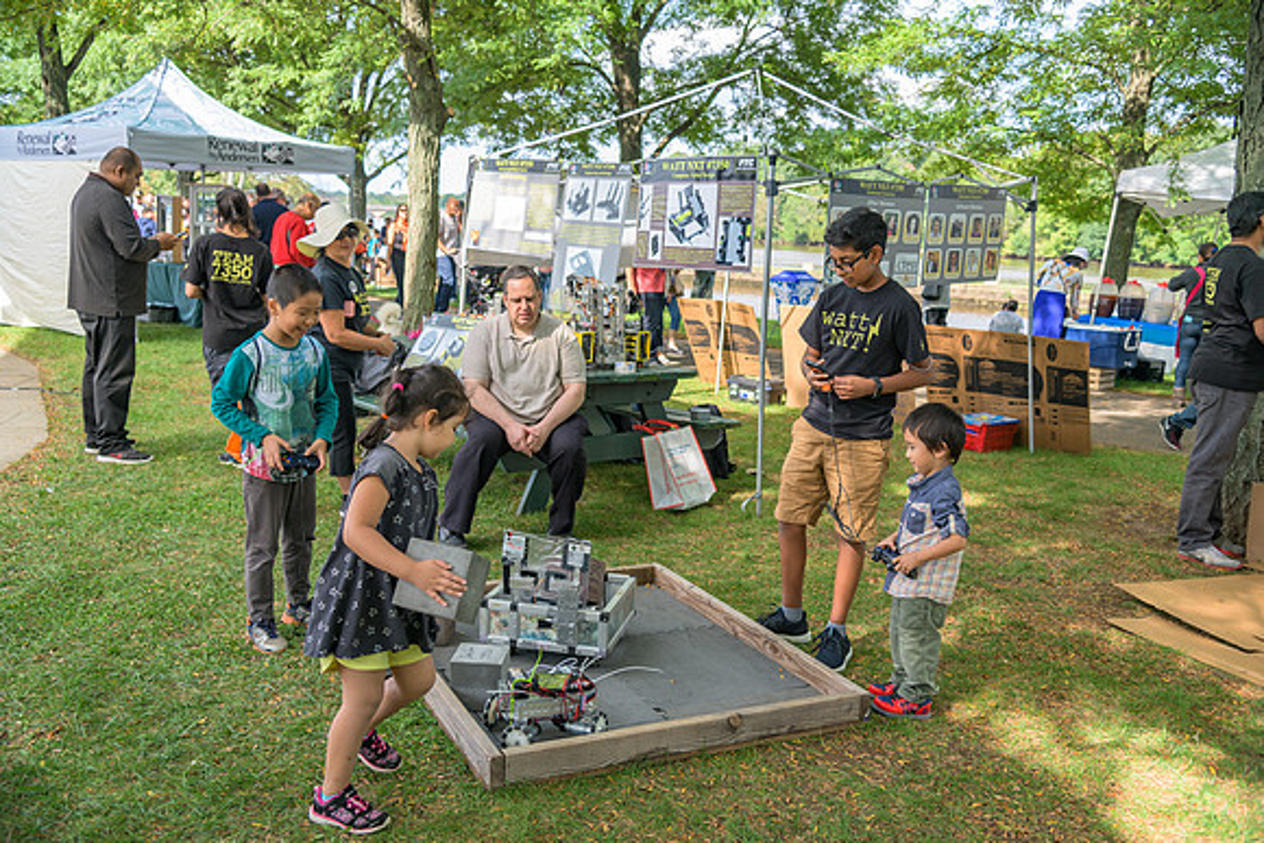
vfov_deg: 41.1
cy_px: 422
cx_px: 632
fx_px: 1124
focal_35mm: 32
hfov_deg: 58.7
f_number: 4
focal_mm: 32
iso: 250
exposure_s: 1/200
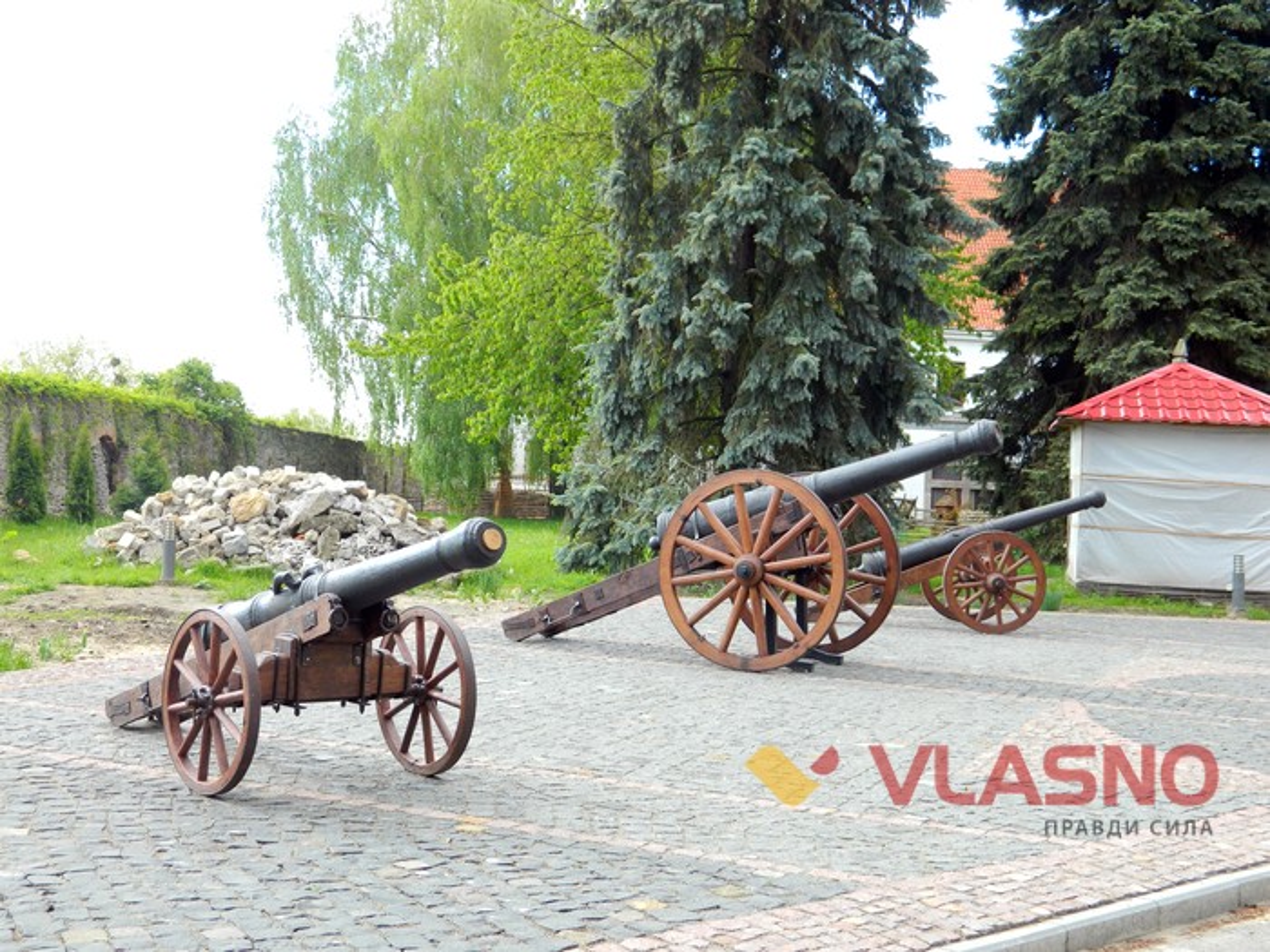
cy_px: 476
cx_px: 635
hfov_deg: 40.4
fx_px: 1724
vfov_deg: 30.9
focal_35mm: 47
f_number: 3.6
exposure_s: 1/125
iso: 80
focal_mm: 8.4
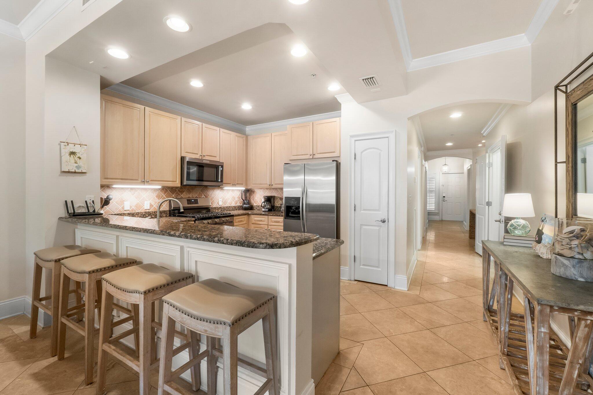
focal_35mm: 16
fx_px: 259
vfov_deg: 74.6
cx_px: 296
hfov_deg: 97.6
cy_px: 198
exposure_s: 1/13
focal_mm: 10.5
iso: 400
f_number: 9
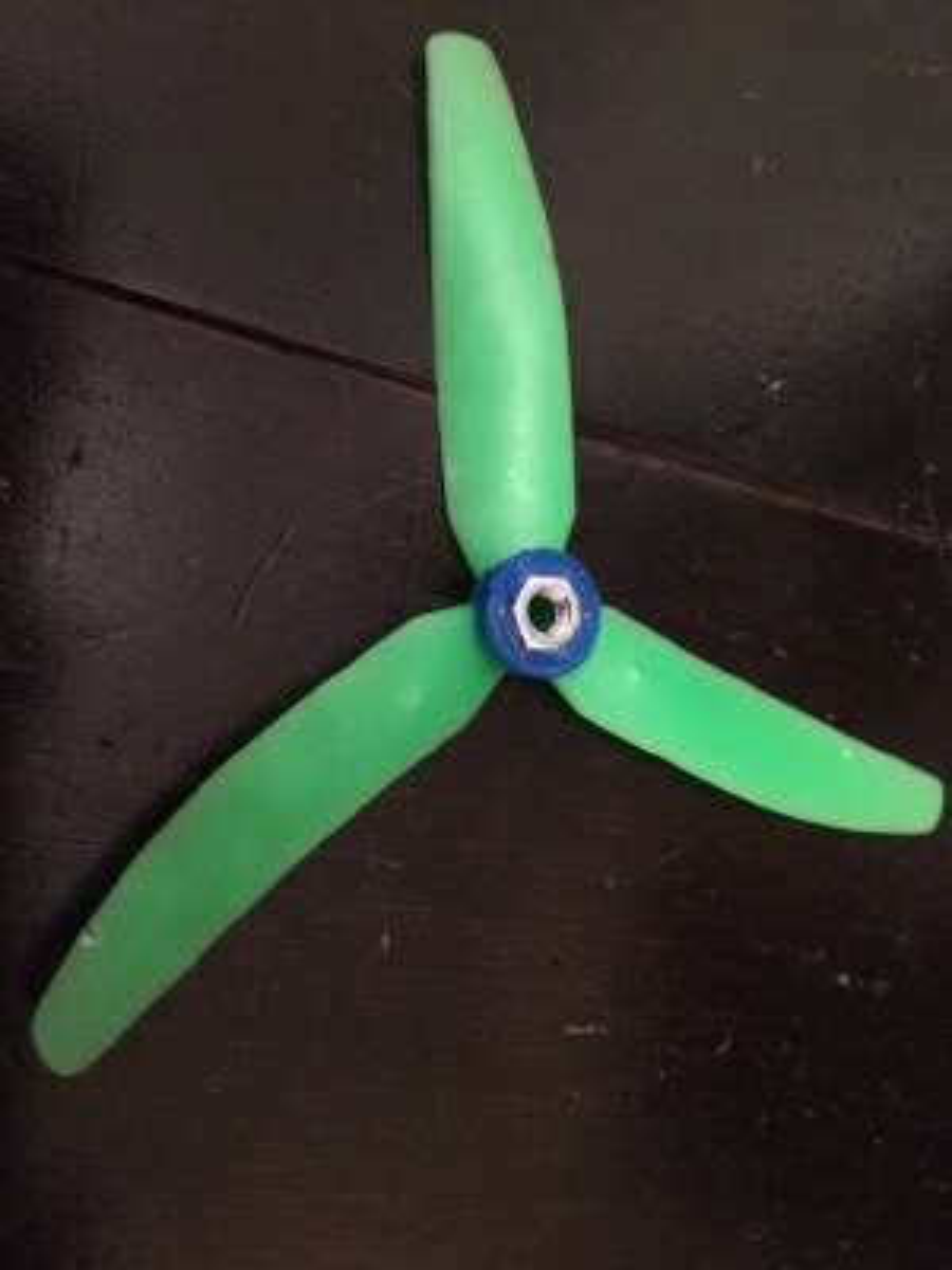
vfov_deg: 61.7
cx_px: 476
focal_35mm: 29
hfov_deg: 48.2
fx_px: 1063
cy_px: 635
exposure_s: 1/15
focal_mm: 4.15
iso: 400
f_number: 2.2
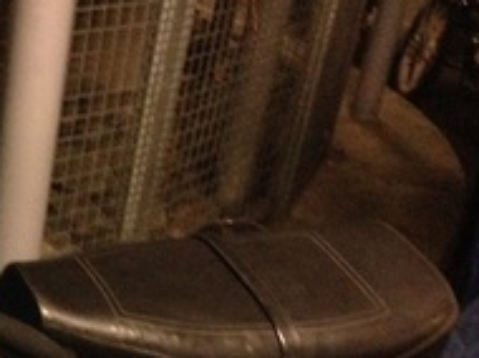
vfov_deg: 16.3
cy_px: 415
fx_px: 1202
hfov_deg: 20.7
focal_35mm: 87
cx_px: -126
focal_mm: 4.12
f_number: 2.4
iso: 640
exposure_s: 1/15
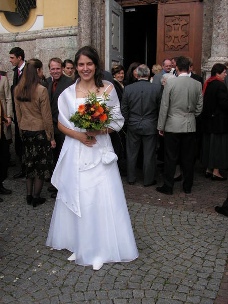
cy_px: 152
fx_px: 316
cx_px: 114
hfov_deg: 39.7
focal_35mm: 36
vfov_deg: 51.4
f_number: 3.2
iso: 50
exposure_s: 1/320
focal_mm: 6
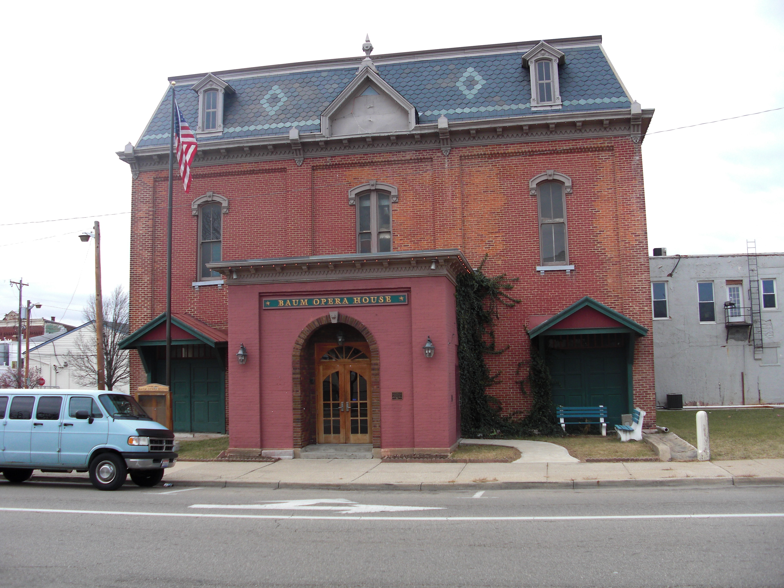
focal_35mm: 36
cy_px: 294
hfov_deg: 51.4
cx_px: 392
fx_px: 815
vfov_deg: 39.7
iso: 50
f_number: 2.8
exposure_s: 1/320
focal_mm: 6.3
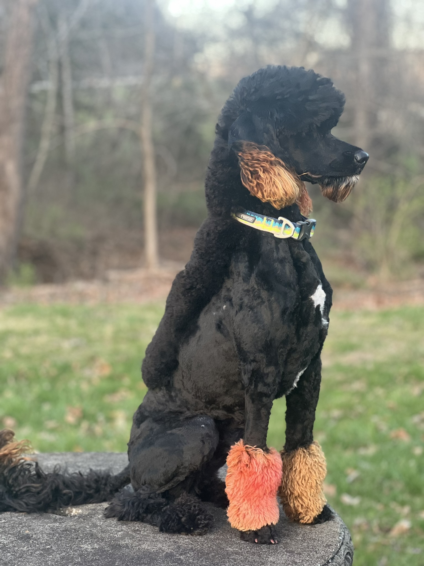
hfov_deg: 19.1
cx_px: 212
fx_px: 1258
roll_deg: -0.2
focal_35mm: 77
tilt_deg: -5.1
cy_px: 283
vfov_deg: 25.3
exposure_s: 1/94
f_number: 2.8
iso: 250
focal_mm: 9
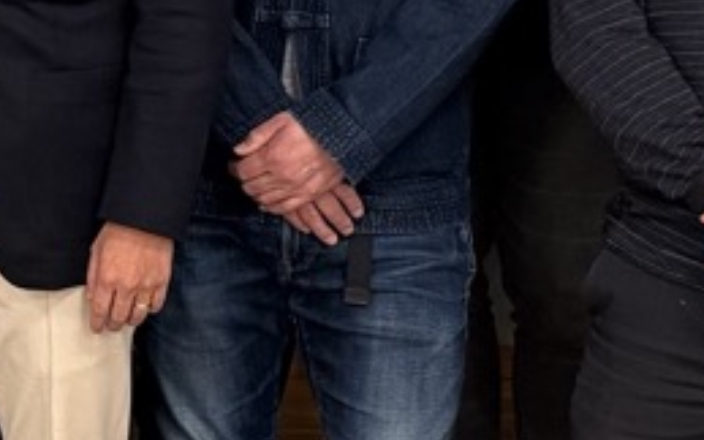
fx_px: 3013
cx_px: -429
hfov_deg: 12.5
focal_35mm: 157
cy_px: 41
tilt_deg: -10.2
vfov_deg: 8.3
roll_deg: -0.3
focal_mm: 6.76
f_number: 1.78
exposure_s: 1/50
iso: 320
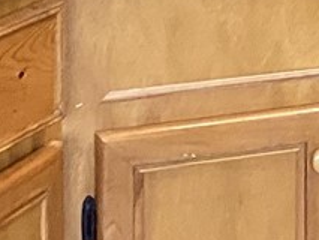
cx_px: 680
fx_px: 2148
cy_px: -342
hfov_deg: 8.0
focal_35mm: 233
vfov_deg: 6.1
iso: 125
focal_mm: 3.3
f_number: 2.4
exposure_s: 1/60
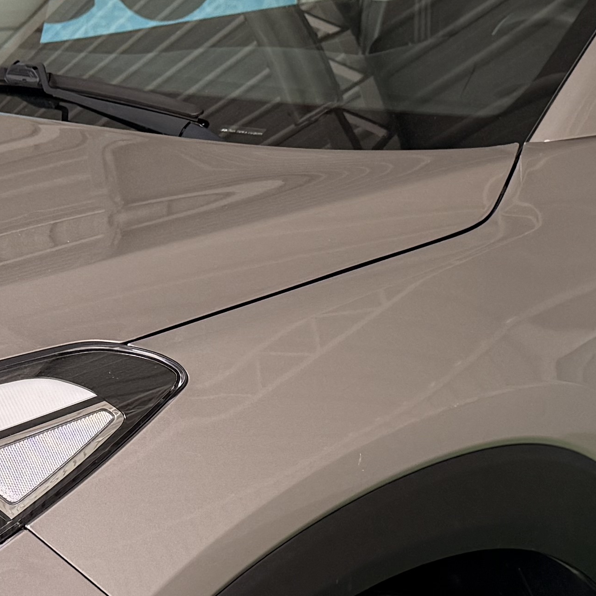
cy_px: 396
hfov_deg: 18.5
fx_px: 1831
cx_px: 333
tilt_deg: -13.9
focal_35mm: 94
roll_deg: +0.9
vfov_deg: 18.4
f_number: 1.78
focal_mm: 6.76
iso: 200
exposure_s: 1/220
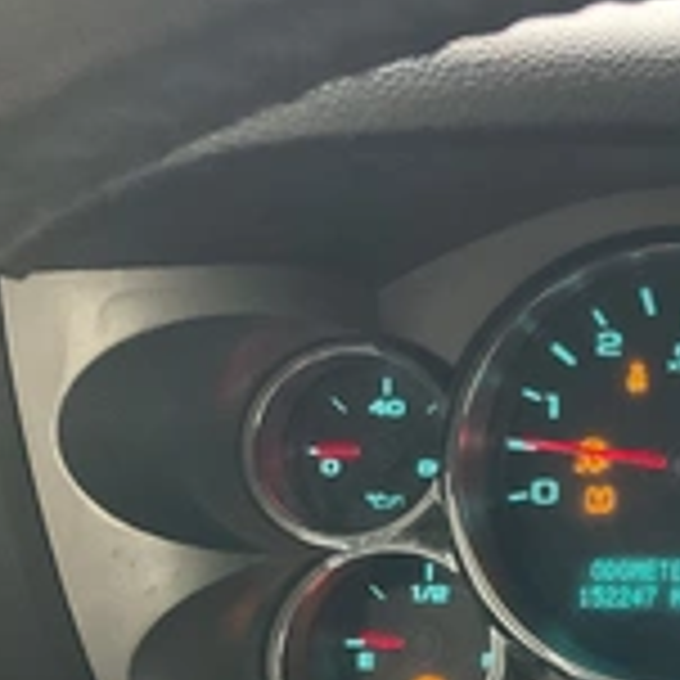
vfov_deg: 25.1
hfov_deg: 23.0
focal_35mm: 68
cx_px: 847
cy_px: 486
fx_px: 1511
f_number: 1.8
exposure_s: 1/60
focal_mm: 3
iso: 250
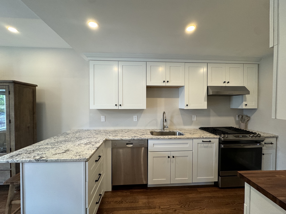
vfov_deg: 85.7
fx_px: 116
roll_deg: +0.0
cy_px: 107
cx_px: 143
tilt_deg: -0.5
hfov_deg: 102.1
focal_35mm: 14
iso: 200
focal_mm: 2.22
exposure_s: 1/120
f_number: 2.2
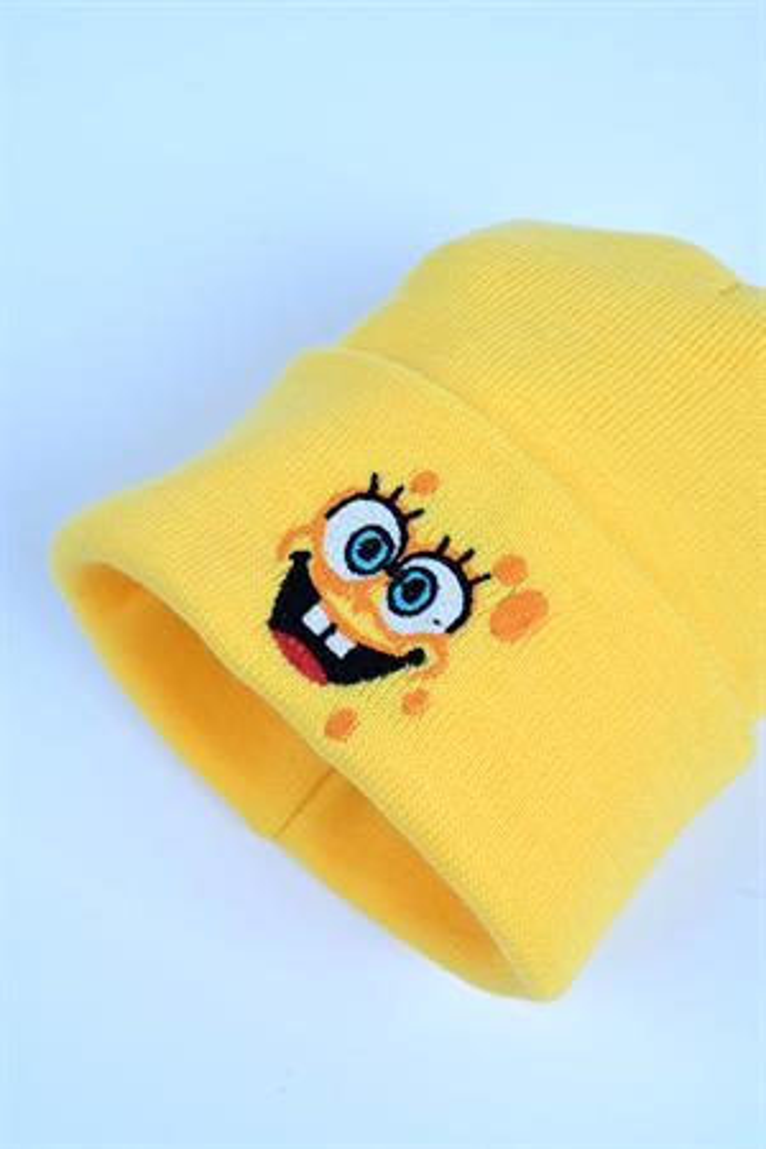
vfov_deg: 40.3
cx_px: 383
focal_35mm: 49
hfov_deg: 27.5
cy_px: 574
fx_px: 1564
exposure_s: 1/125
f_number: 11
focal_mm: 49
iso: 320
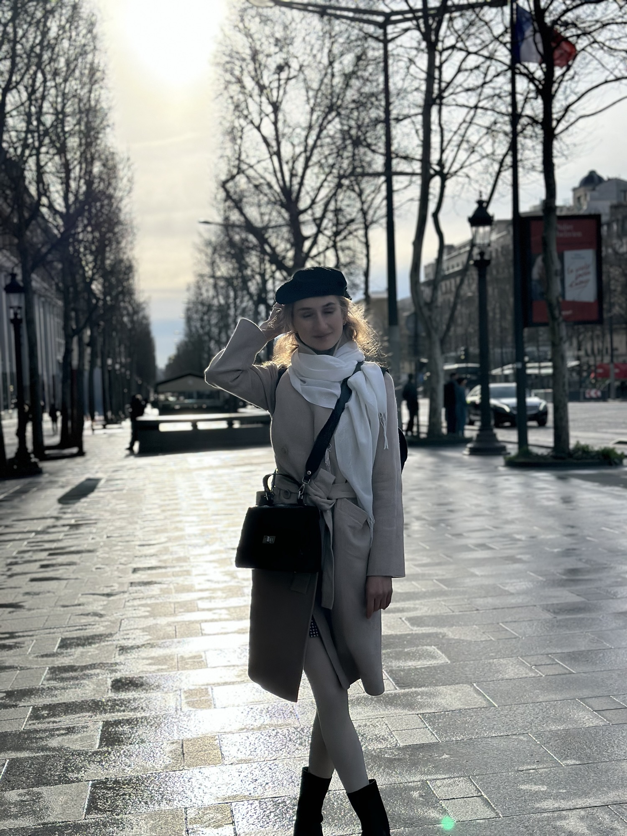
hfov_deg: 30.3
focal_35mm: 48
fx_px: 1159
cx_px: 314
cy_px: 418
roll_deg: +1.3
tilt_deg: -3.7
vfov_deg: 39.7
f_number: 1.78
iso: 100
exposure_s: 1/13699
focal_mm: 6.86
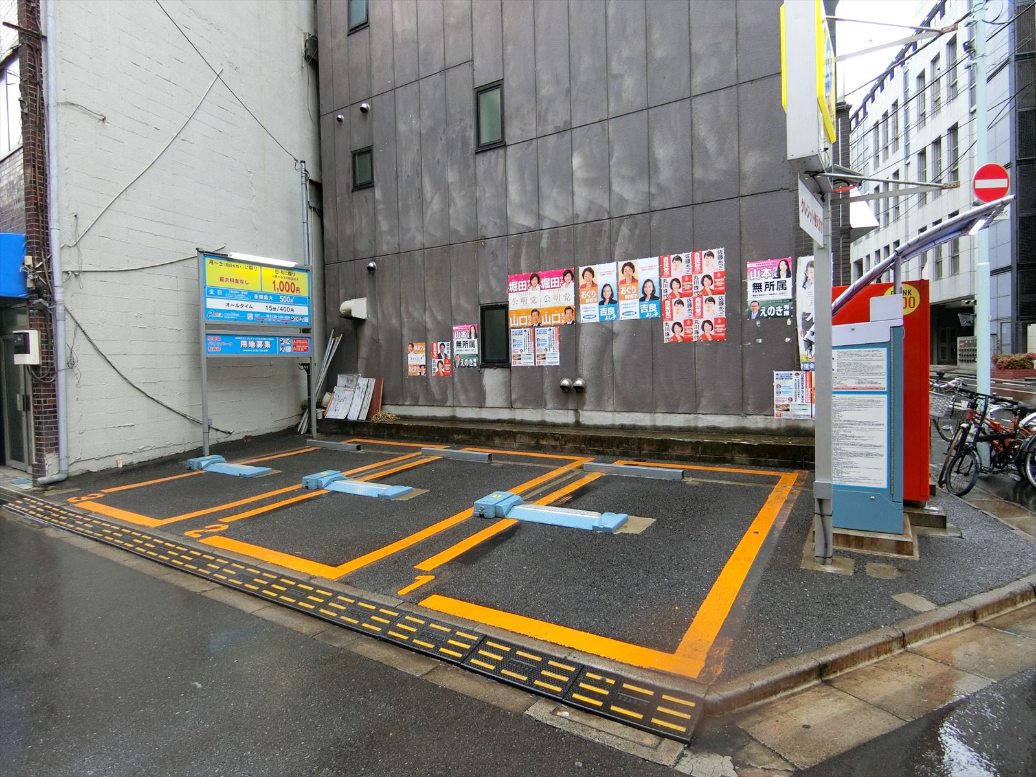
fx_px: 569
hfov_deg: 84.7
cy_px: 388
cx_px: 518
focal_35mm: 19
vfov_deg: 68.7
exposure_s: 1/125
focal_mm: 4.06
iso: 250
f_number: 2.7
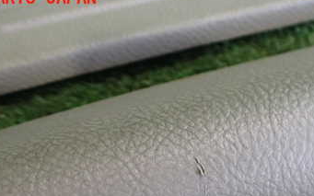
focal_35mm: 56
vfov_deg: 22.3
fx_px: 479
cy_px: 193
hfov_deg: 36.0
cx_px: 205
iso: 640
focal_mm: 5.4
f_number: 2.3
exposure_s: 1/125
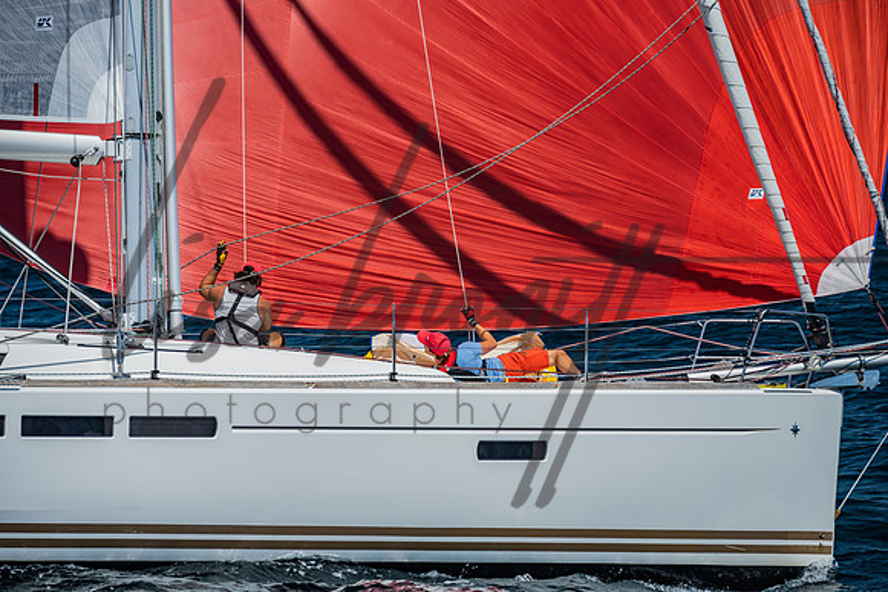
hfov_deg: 14.7
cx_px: 444
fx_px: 3454
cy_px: 296
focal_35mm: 140
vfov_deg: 9.8
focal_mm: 140
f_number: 6.3
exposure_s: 1/500
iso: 160
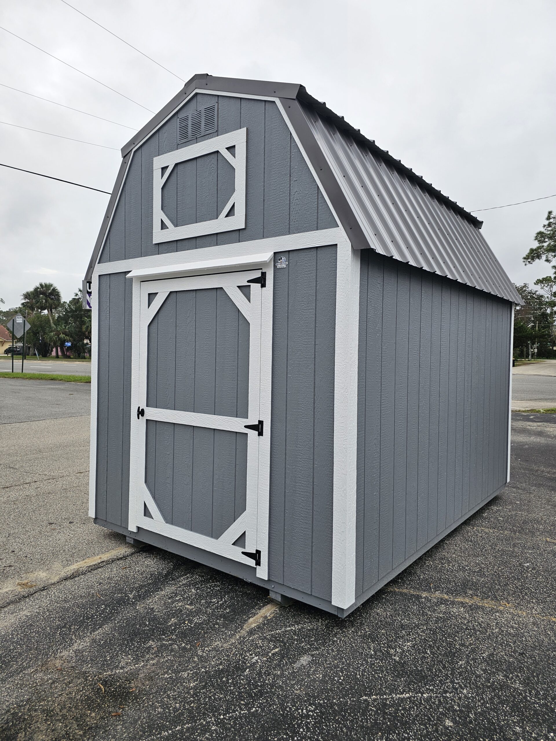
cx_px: 278
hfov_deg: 58.9
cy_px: 370
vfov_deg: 73.9
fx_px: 493
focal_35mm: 23
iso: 10
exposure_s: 1/508
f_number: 1.7
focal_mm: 6.3
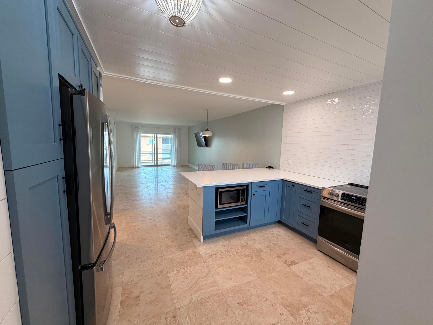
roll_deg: -1.6
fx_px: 175
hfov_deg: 102.1
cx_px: 216
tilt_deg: -6.9
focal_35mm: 14
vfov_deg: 85.7
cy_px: 162
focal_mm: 2.22
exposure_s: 1/120
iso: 200
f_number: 2.2
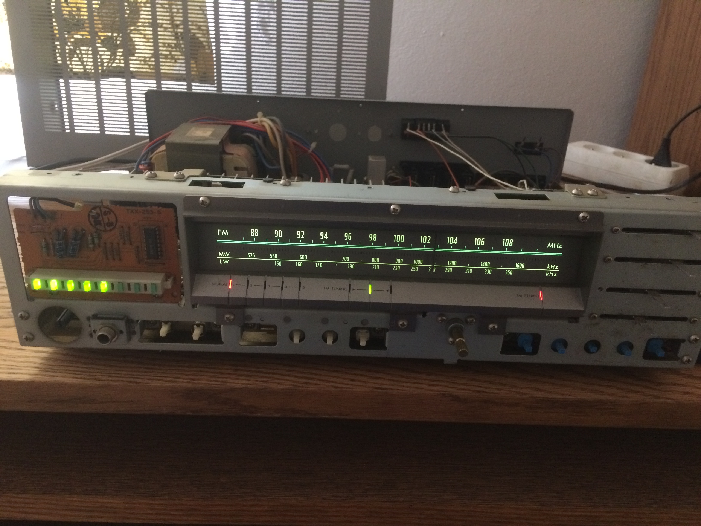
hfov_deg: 61.7
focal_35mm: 29
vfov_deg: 48.2
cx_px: 350
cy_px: 263
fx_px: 587
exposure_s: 1/17
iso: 320
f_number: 2.2
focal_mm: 4.15
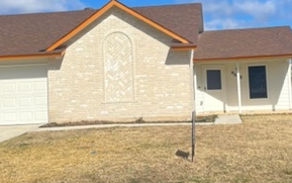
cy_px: 75
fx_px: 486
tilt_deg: +2.7
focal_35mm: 61
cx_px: 158
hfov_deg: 33.4
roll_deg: +2.5
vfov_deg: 21.3
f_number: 1.6
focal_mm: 5.1
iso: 50
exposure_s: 1/1795
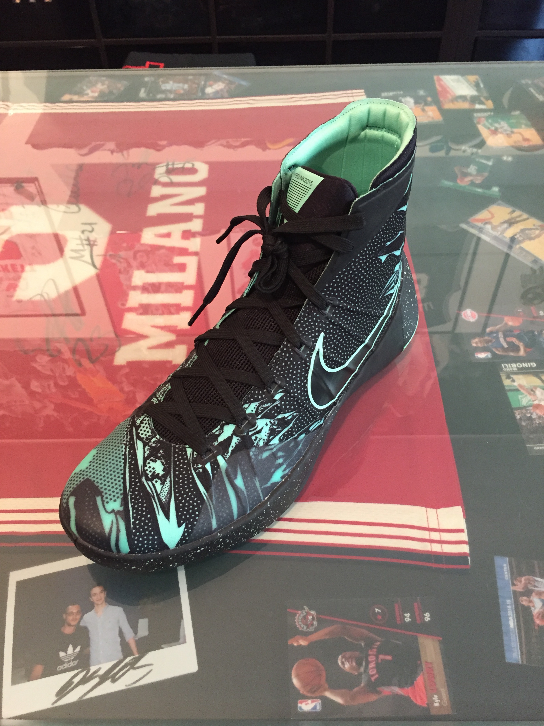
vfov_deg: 61.7
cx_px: 272
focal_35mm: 29
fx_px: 608
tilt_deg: -48.4
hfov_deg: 48.2
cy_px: 363
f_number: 2.2
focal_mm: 4.15
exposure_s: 1/33
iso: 250
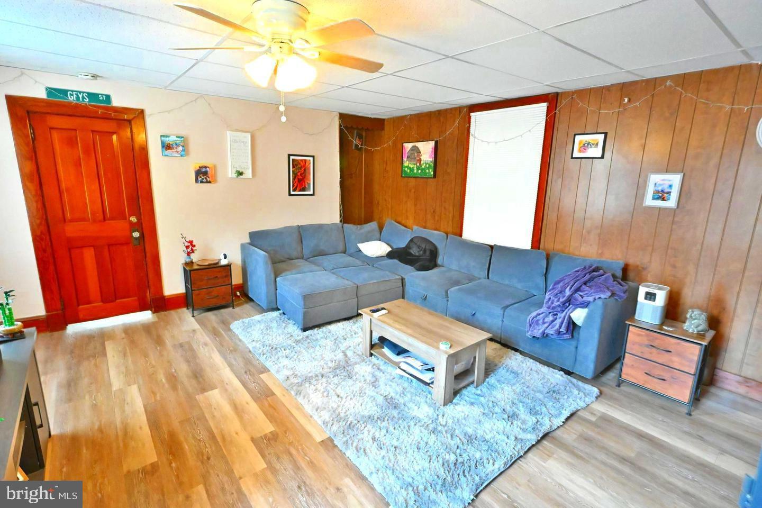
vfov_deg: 70.4
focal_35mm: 17
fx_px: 360
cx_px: 381
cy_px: 254
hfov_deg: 93.3
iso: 22800
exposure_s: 1/80
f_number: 9
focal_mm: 17
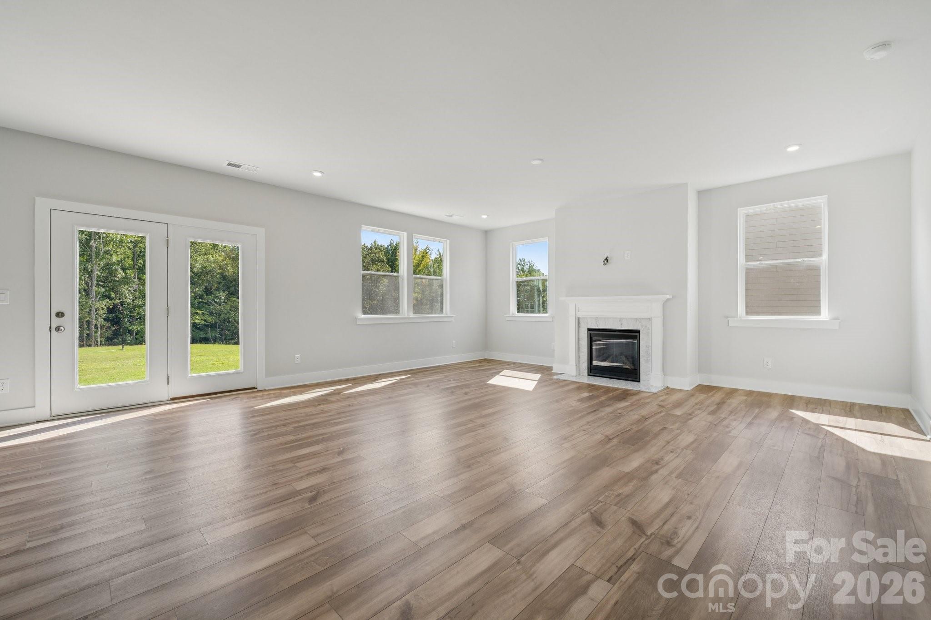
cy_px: 310
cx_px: 466
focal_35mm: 14
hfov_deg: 104.3
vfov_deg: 81.2
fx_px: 362
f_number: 7.1
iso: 160
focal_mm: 14
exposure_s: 1/80
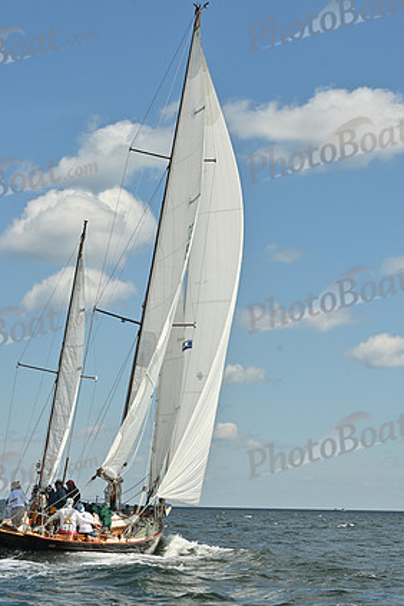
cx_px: 173
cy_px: 242
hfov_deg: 14.2
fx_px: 1616
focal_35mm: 96
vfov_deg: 21.2
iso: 250
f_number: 10
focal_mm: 70
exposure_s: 1/1250
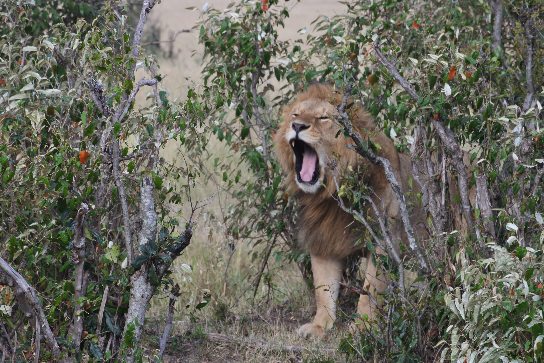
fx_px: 4488
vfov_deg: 4.6
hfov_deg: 6.9
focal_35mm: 297
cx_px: 272
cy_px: 182
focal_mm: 110
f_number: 5.6
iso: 160
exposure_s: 1/200
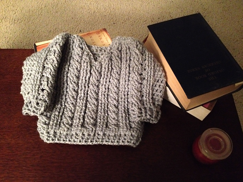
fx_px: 246
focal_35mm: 35
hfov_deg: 52.6
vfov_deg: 40.7
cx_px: 122
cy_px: 91
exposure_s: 1/15
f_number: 2.4
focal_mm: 4.28
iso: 800
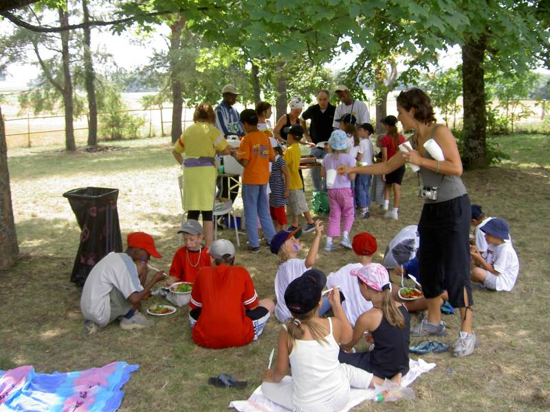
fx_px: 620
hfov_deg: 47.9
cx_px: 275
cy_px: 206
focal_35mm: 39
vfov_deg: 36.8
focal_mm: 8
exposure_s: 1/160
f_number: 2.8
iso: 100
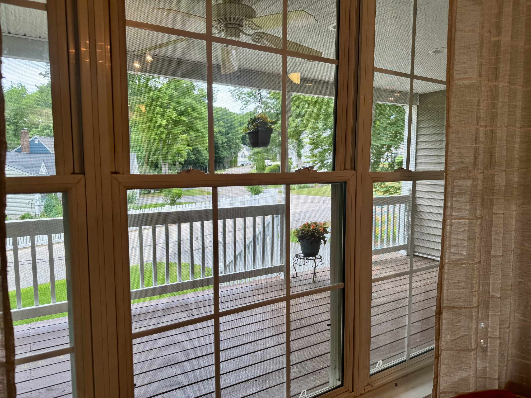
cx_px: 266
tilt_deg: -6.8
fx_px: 368
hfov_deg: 71.6
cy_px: 199
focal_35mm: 24
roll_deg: -0.2
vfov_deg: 56.8
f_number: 1.78
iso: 64
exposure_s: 1/120
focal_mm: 6.76
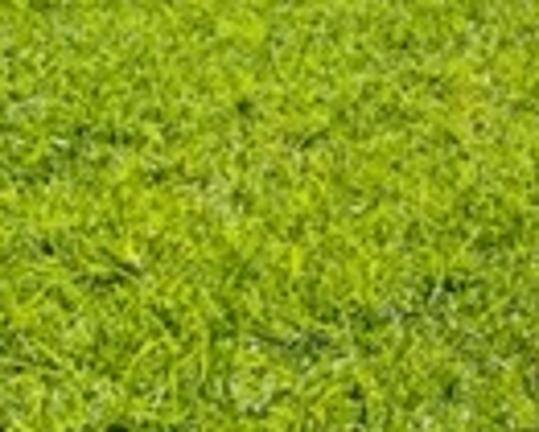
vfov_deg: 12.3
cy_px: -21
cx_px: 1313
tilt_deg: -10.6
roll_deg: -1.1
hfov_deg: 12.2
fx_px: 1980
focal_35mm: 124
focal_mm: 4.2
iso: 32
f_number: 1.6
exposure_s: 1/6135
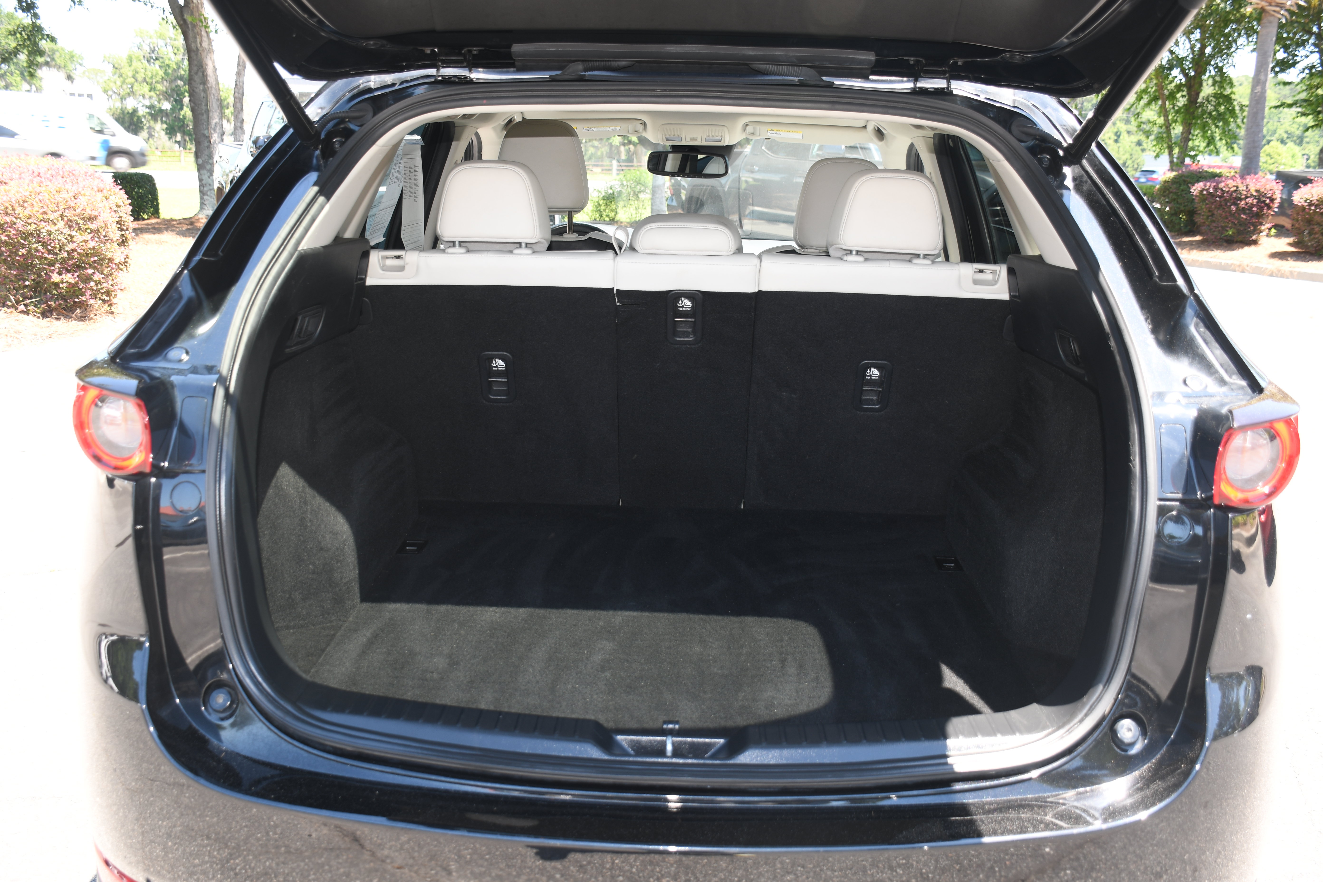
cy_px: 441
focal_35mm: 33
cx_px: 662
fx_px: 1213
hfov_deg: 57.2
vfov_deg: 40.0
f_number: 3.5
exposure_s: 1/60
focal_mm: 22
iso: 100
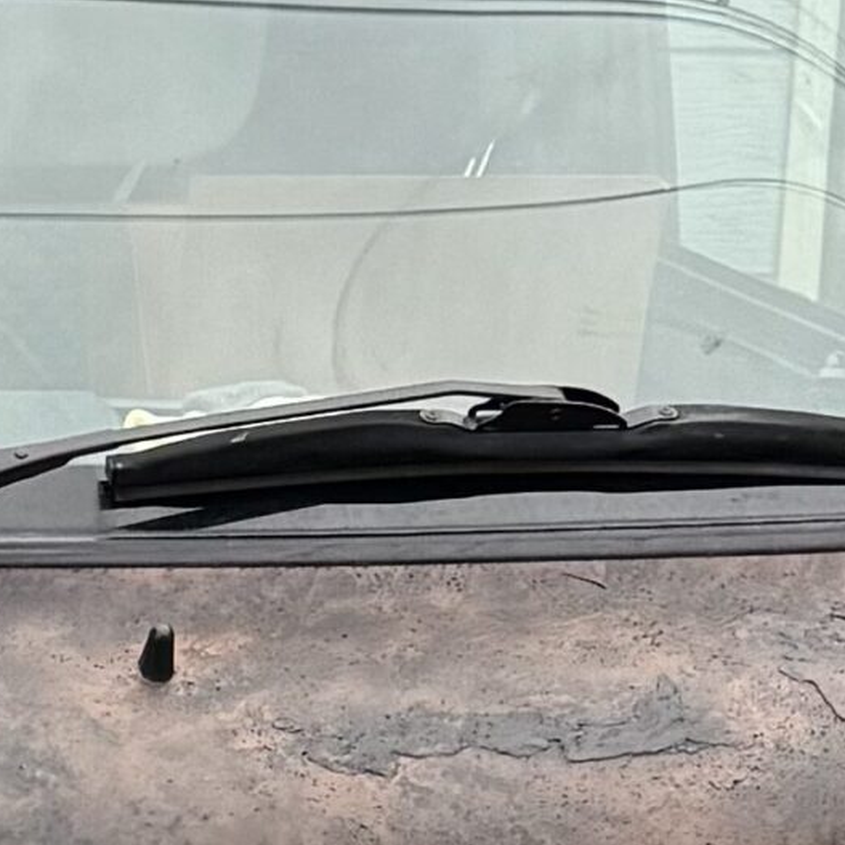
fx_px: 2845
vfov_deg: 16.7
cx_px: -407
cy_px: 768
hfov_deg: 15.6
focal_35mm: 103
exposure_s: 1/60
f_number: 1.78
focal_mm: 6.76
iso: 250
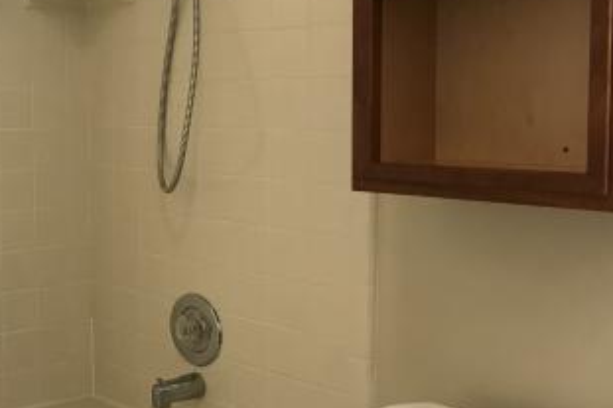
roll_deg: +1.0
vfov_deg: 22.6
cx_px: -14
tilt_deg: -5.1
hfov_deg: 30.8
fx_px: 1021
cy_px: 191
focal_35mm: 60
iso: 40
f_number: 1.8
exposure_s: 1/24
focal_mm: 3.99
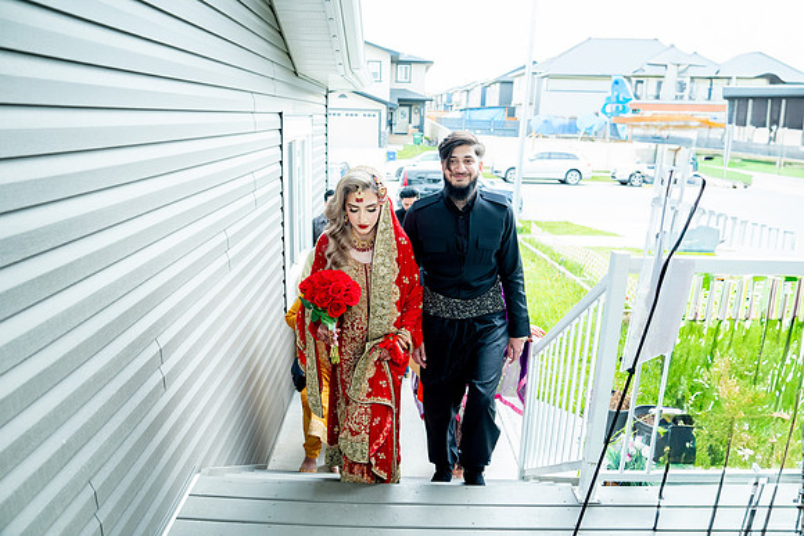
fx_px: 536
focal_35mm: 24
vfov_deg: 53.2
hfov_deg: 73.7
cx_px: 402
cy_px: 268
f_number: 2.8
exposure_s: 1/320
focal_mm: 24
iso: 1000
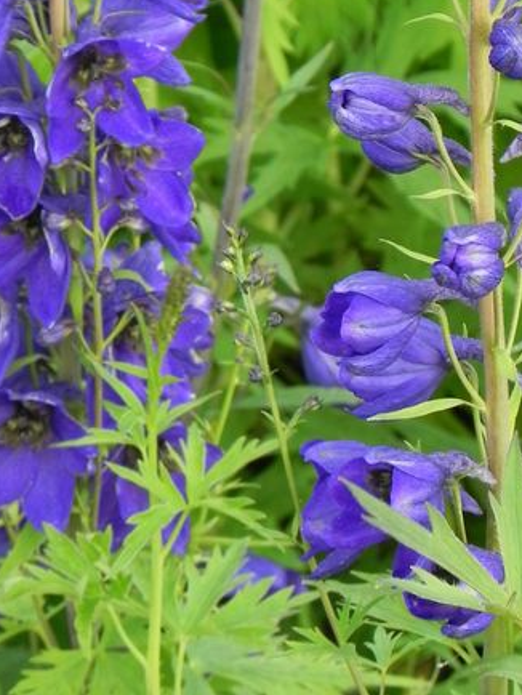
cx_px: 139
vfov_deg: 5.8
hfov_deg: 4.4
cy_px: 82
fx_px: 6809
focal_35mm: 339
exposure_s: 1/160
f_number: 5
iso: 160
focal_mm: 32.7
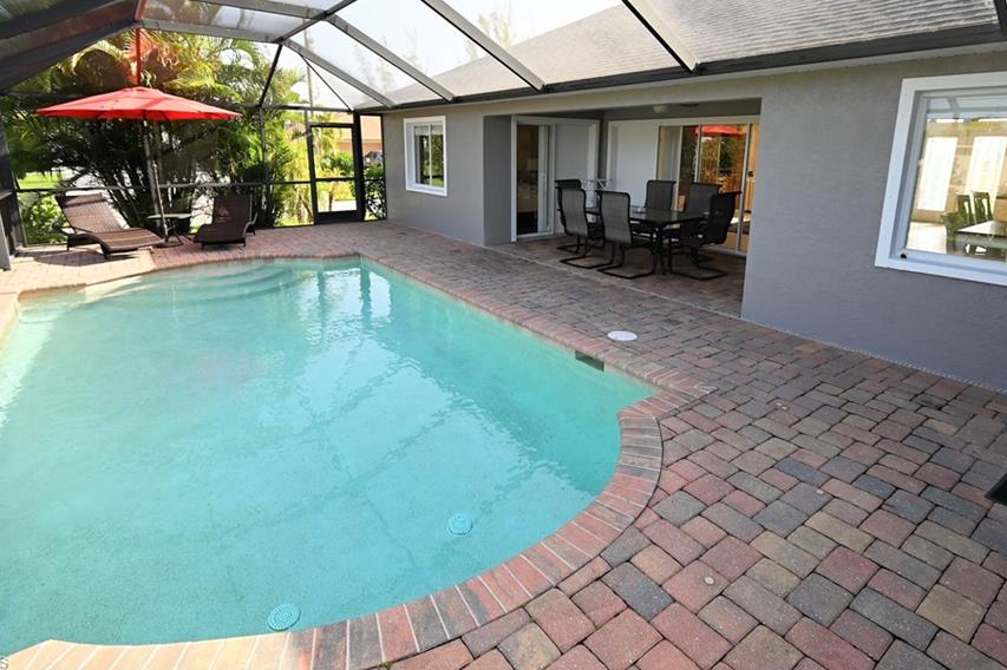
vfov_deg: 66.7
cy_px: 270
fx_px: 503
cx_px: 529
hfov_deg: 90.0
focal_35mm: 18
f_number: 4.5
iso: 200
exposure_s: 1/250
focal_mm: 10
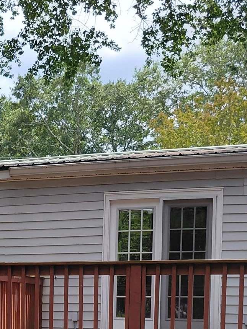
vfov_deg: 27.4
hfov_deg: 20.5
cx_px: -49
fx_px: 637
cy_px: 325
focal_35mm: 67
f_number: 1.8
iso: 50
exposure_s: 1/985
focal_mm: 4.69
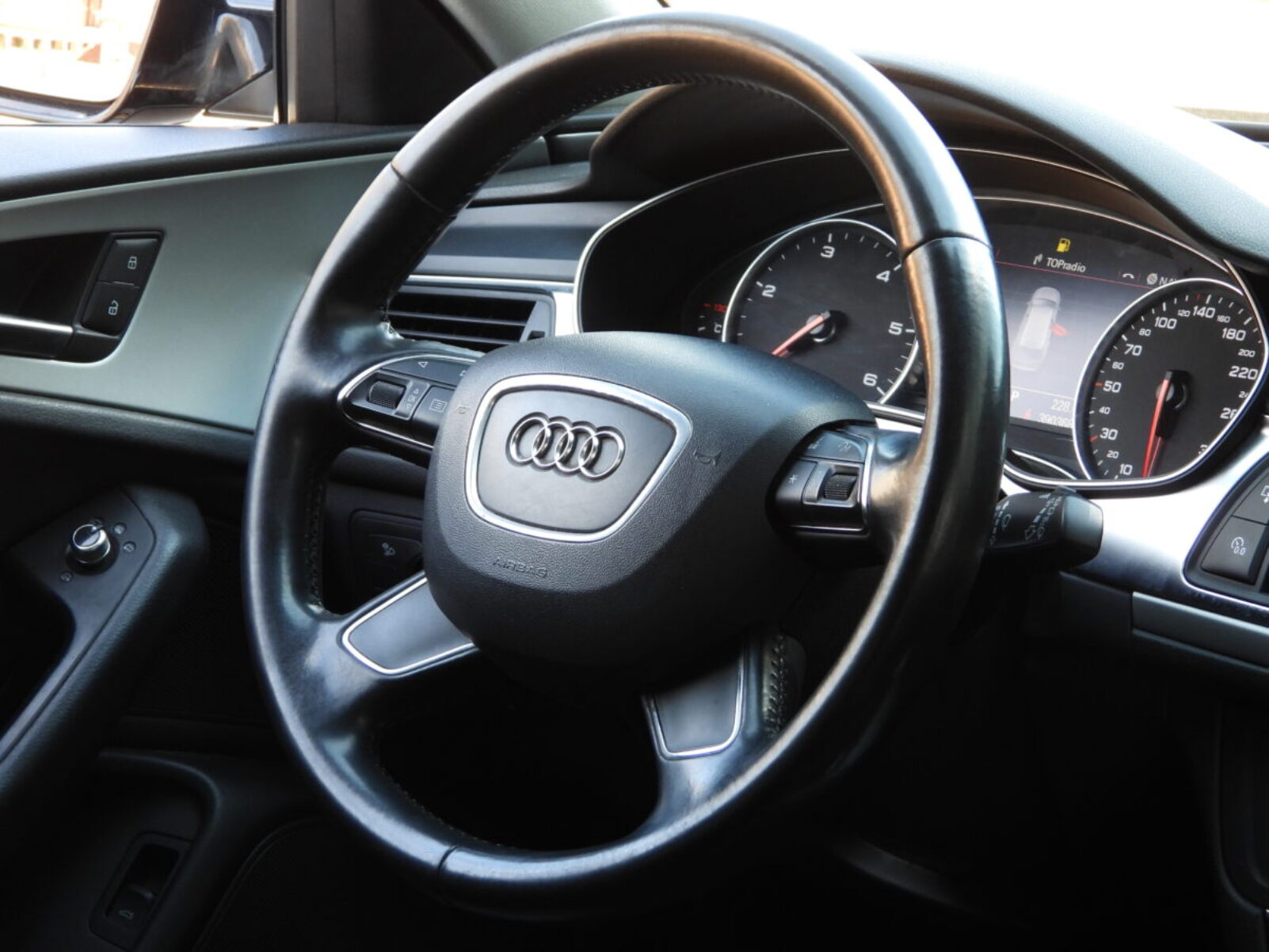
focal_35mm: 91
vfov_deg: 16.2
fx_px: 3337
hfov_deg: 21.5
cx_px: 634
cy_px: 476
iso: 250
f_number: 3.5
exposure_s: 1/60
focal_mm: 16.3
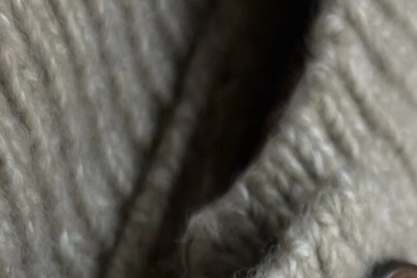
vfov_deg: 8.0
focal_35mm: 161
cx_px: 305
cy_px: 629
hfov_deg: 12.7
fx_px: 1864
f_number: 1.78
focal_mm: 6.76
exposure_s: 1/121
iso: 80
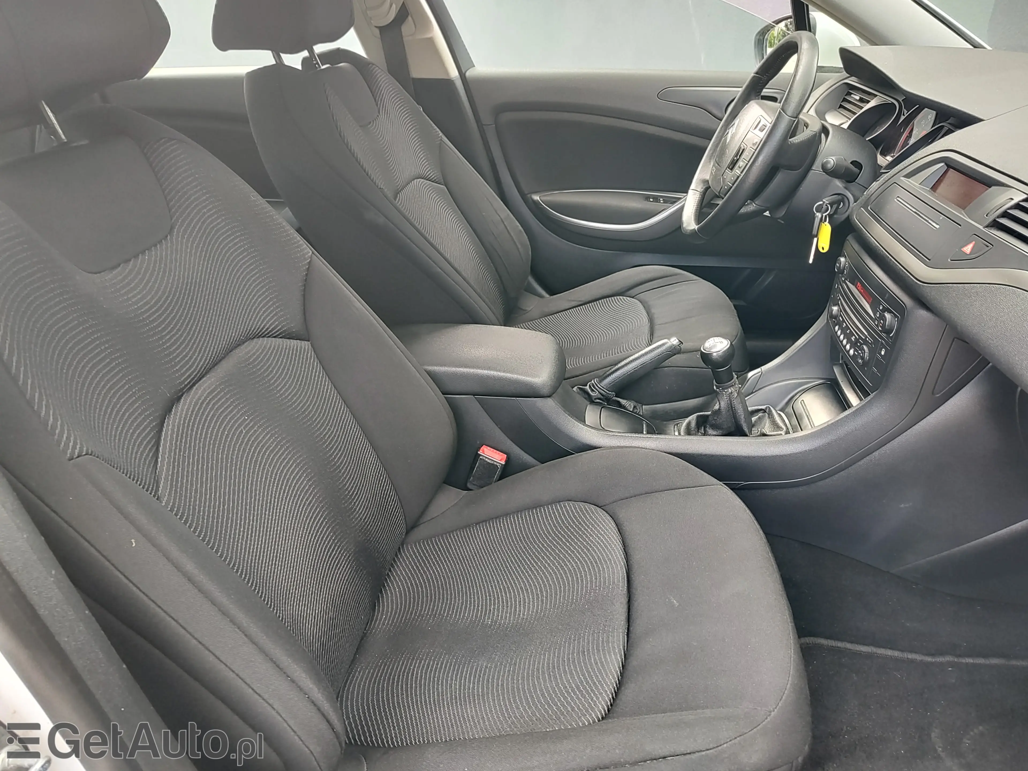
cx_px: 514
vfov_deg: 58.9
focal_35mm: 23
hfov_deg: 73.9
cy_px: 386
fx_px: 683
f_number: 1.8
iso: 131
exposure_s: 1/50
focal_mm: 5.56
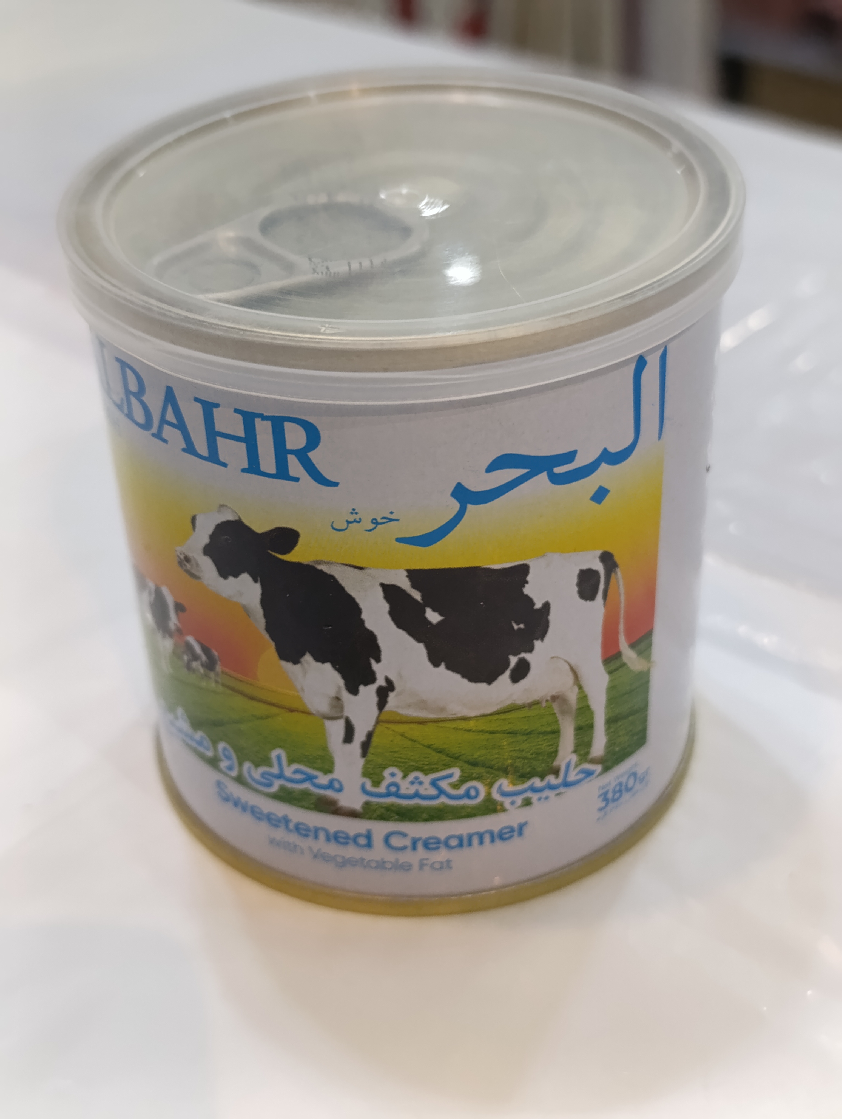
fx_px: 1488
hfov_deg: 31.6
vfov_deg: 41.2
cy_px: 560
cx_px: 421
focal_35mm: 46
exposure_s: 1/100
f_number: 1.6
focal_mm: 6.14
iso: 640
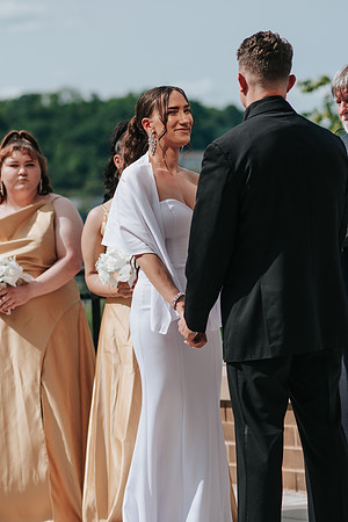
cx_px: 174
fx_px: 1849
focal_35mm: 128
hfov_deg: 10.8
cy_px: 261
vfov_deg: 16.1
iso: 100
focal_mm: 85
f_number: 2.8
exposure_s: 1/3200
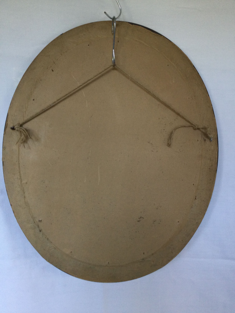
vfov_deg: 58.4
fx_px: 281
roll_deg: -1.2
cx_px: 118
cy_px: 156
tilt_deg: -7.0
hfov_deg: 45.4
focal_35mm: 31
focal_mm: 3.3
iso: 80
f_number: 2.4
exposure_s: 1/33
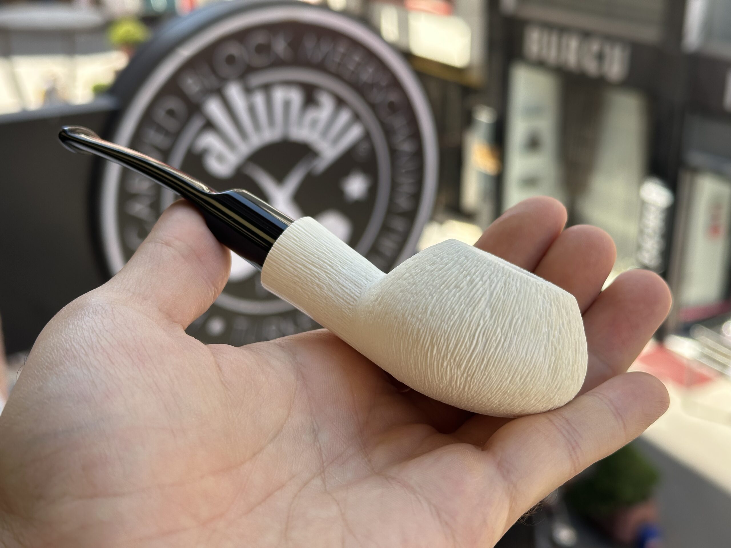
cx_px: 366
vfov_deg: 30.3
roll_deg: +0.2
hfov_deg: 39.7
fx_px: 1014
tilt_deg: -22.4
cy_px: 274
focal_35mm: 48
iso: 64
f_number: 1.78
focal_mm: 6.86
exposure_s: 1/694
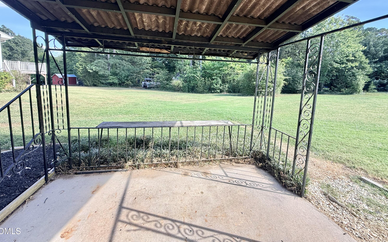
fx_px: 159
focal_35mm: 15
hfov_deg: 101.5
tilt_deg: -7.5
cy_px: 98
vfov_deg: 74.0
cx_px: 193
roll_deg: -2.4
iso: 50
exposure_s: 1/349
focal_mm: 2.22
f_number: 2.2
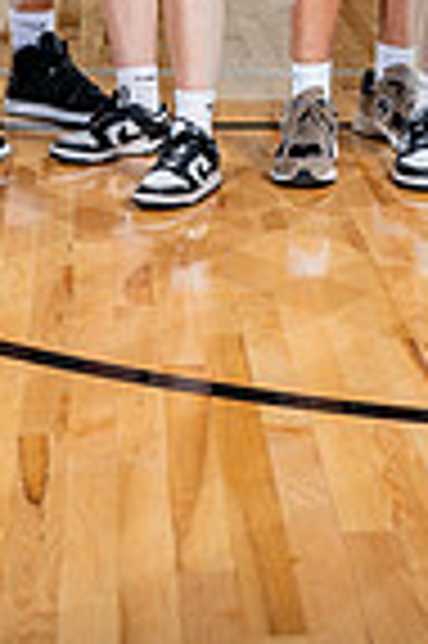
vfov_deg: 15.6
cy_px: -351
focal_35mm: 120
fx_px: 2145
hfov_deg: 11.3
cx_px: 365
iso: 200
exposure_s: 1/250
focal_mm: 38
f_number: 5.6
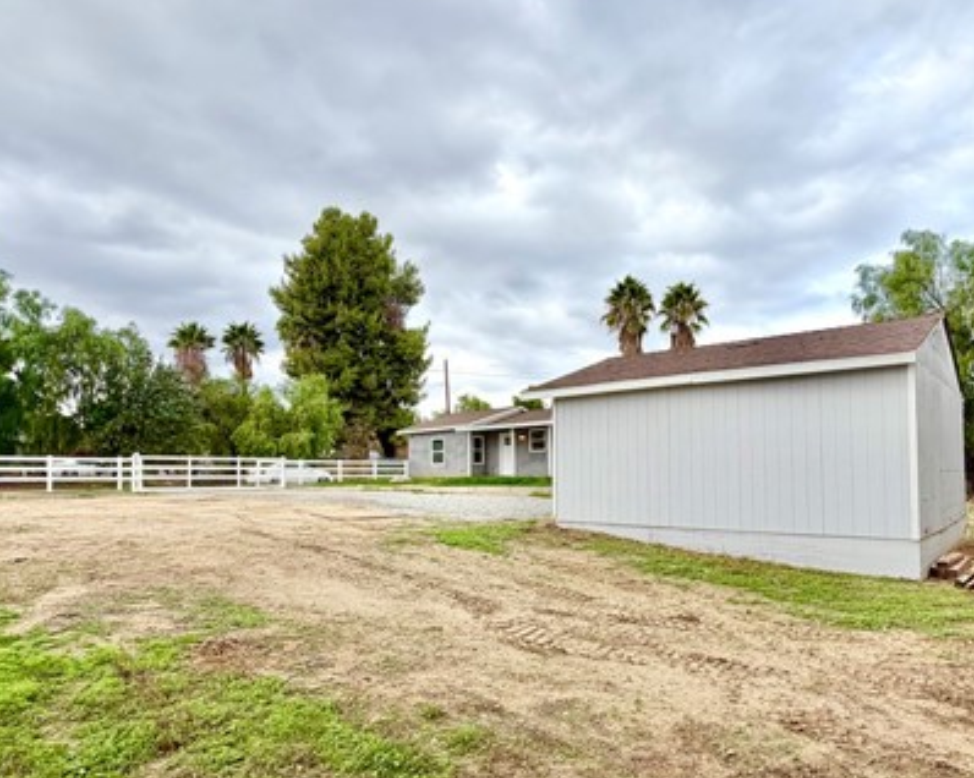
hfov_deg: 74.9
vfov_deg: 62.8
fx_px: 634
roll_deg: +1.1
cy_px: 448
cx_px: 529
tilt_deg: +2.9
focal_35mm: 22
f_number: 2.2
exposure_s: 1/502
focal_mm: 2.22
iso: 40
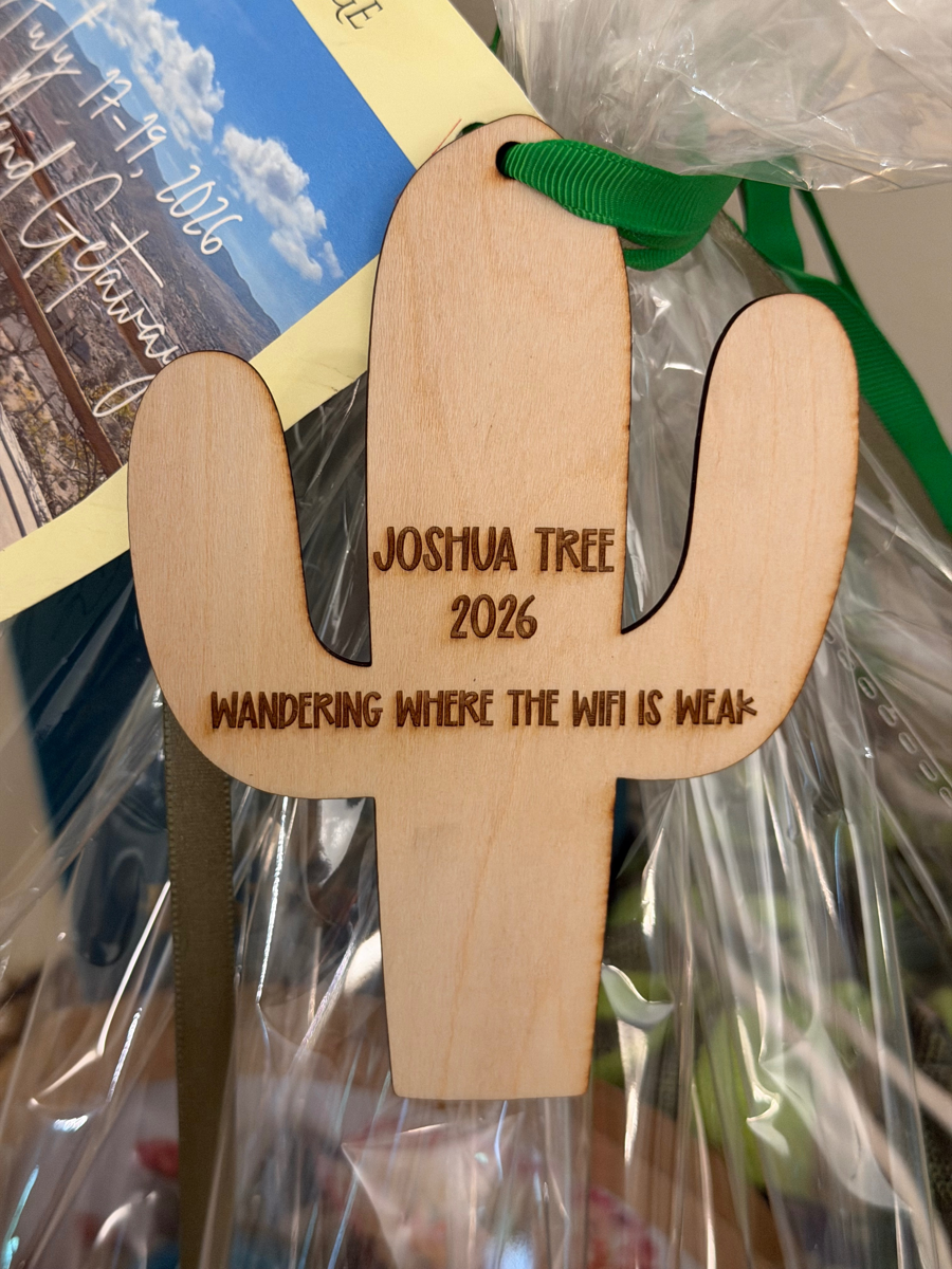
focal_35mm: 48
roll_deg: -1.0
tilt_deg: -44.3
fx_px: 1760
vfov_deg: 39.7
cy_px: 634
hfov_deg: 30.3
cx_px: 476
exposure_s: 1/40
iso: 250
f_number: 1.78
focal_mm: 6.76
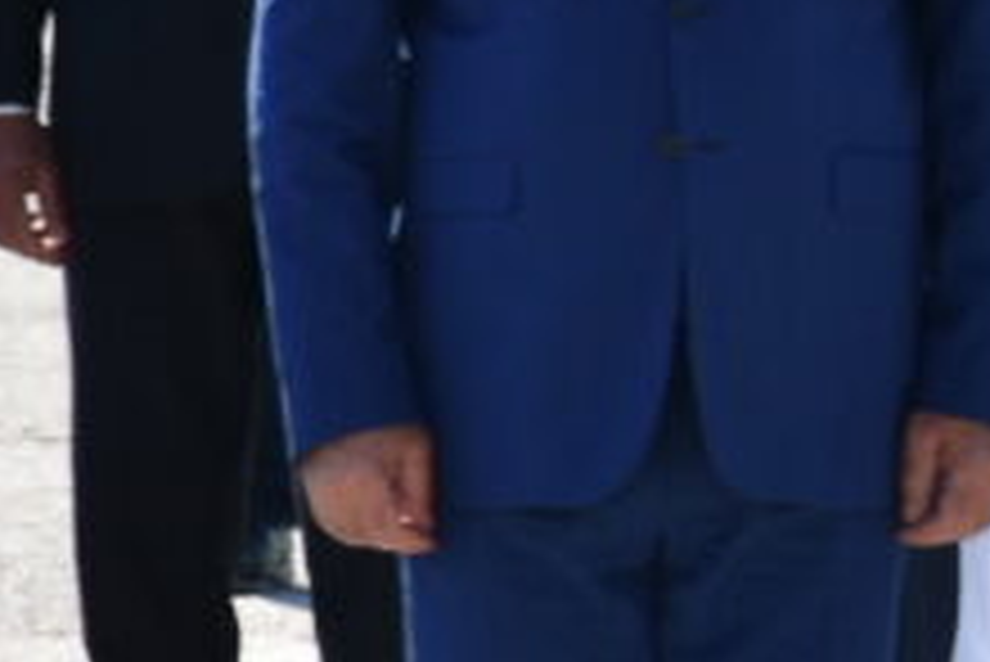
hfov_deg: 1.7
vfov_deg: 1.2
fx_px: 32910
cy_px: -54
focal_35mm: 1196
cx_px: 1462
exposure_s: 1/320
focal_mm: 122
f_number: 9
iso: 160
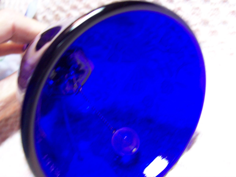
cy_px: 88
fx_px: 252
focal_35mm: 37
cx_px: 118
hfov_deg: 50.1
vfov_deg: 38.7
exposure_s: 1/15
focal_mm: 5.6
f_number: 2.8
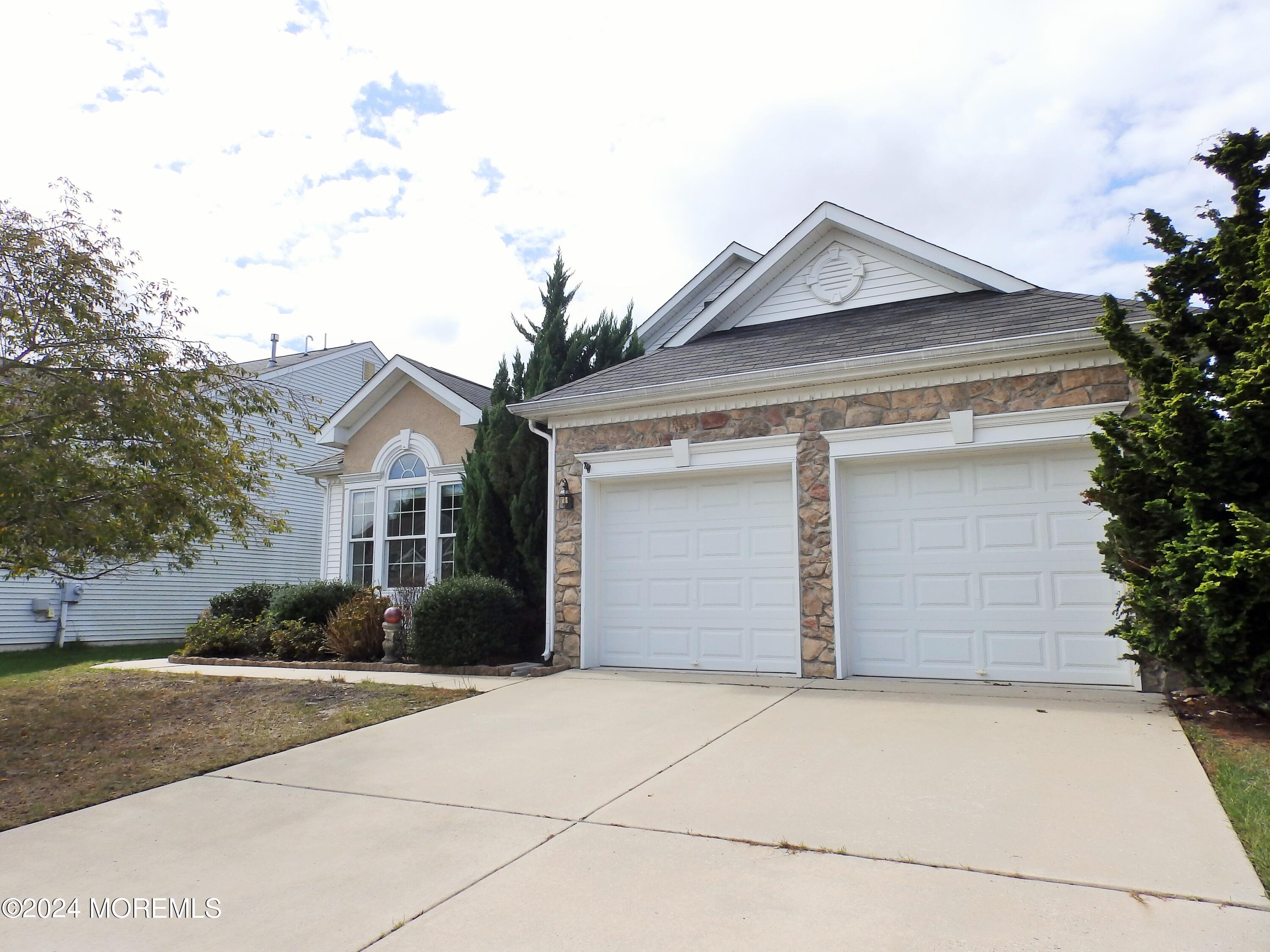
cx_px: 635
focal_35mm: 22
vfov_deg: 61.1
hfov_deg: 76.4
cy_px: 476
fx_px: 807
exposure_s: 1/640
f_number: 4.5
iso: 80
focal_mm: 4
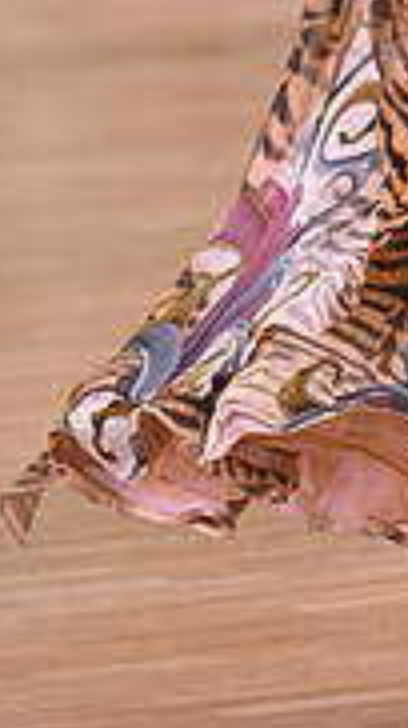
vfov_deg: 3.8
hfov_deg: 2.1
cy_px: -184
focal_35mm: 567
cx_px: 694
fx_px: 10936
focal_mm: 170
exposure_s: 1/400
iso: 3200
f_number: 5
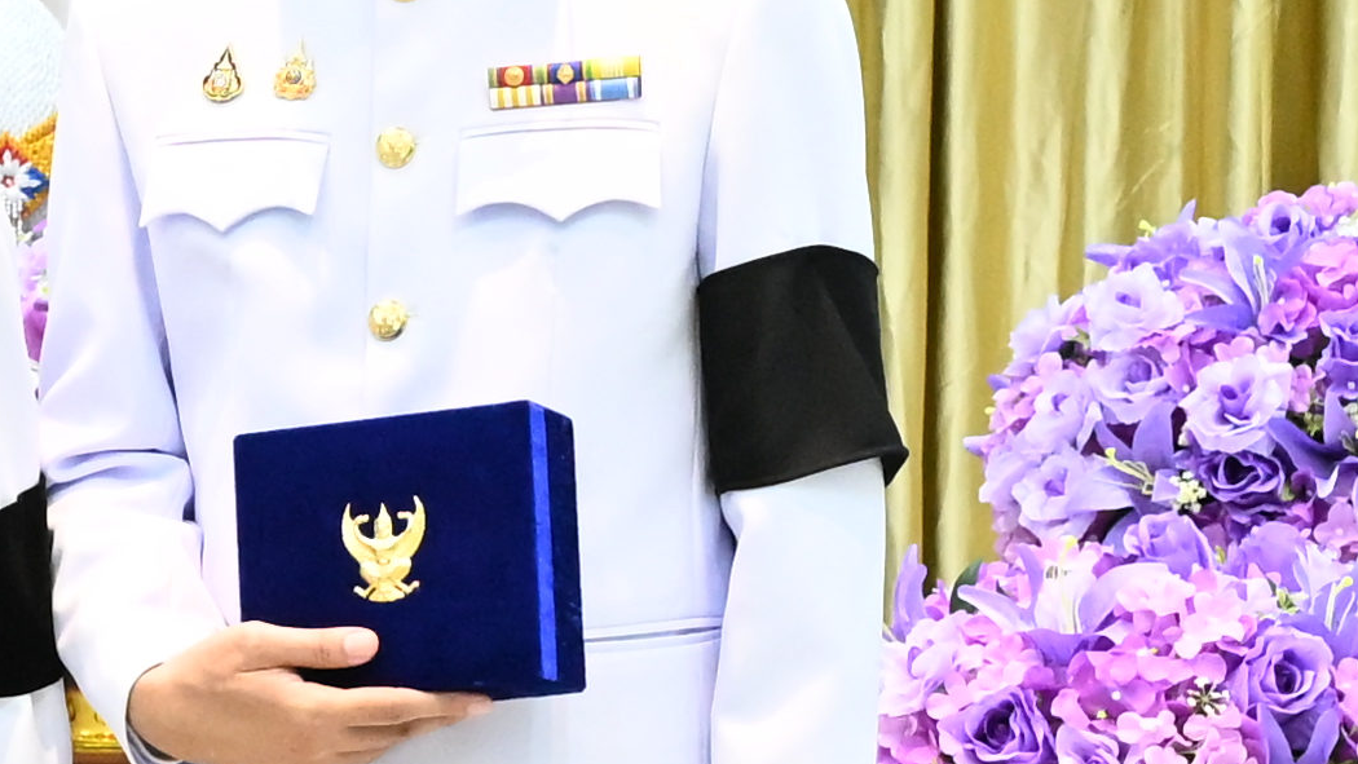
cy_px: 318
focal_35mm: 175
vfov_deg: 6.9
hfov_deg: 12.0
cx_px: -335
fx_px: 6302
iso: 6400
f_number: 4
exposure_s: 1/200
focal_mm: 29
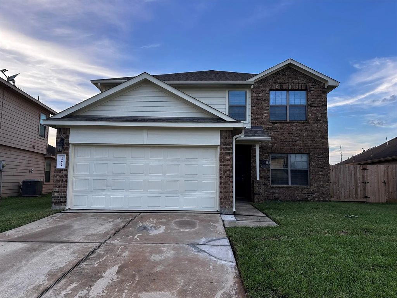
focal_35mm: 24
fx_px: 275
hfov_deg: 71.6
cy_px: 149
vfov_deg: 56.8
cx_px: 198
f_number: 1.78
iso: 80
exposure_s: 1/667
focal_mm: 6.86
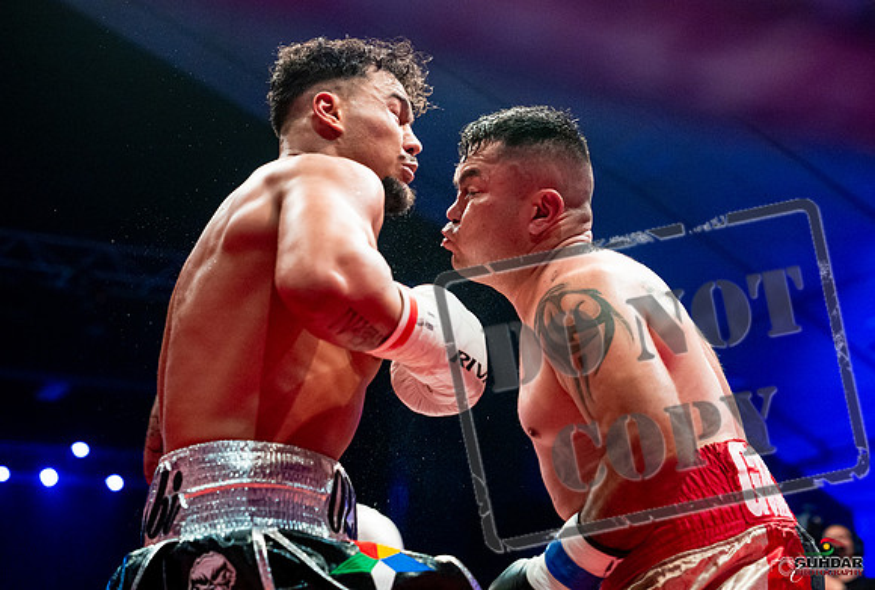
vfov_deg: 21.7
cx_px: 554
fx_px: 1538
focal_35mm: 63
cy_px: 221
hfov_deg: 31.6
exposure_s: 1/1000
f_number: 2.8
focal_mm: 50
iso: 4000
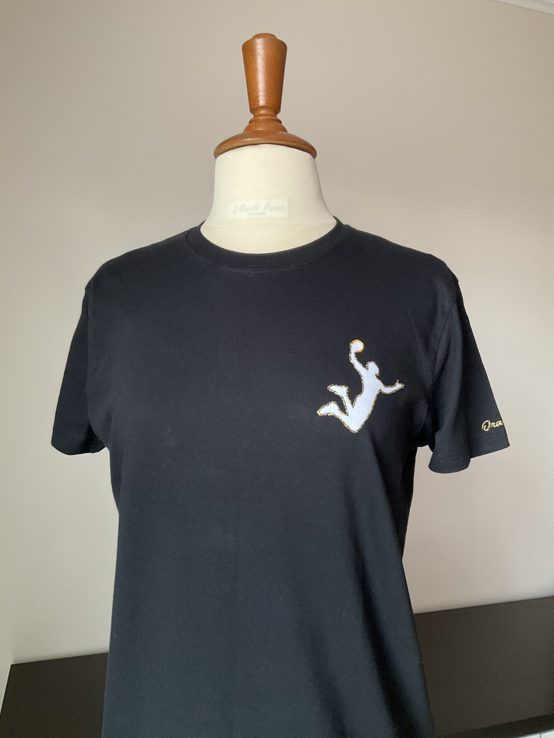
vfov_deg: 61.7
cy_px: 369
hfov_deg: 48.2
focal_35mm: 29
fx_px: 619
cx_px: 277
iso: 320
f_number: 1.8
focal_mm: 3
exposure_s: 1/50
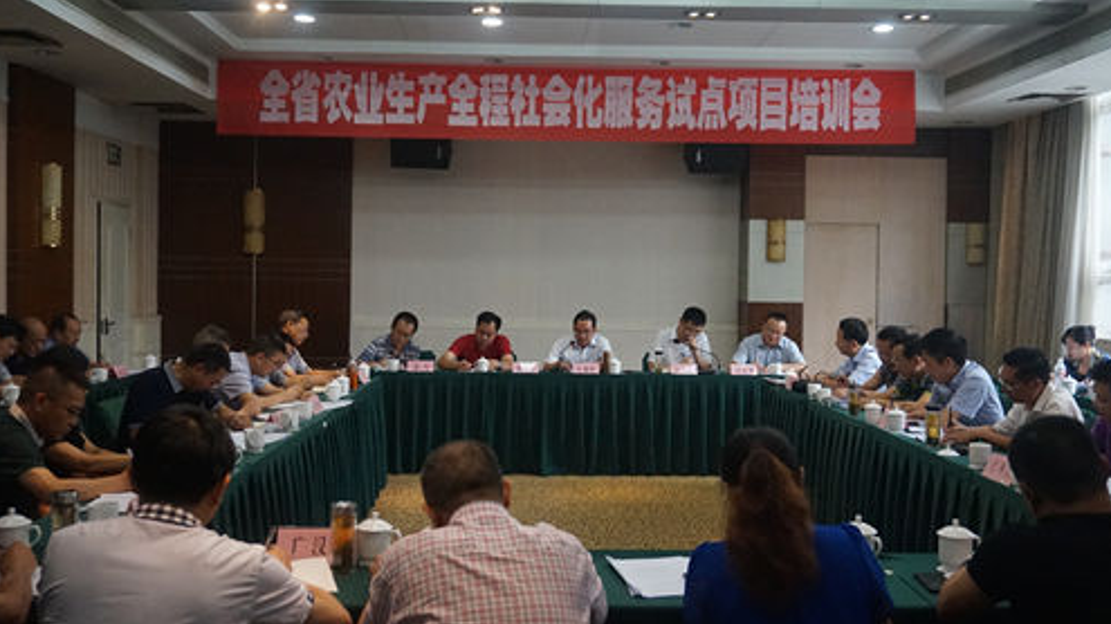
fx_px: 1076
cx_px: 557
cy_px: 300
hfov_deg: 54.6
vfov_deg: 32.3
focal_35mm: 37
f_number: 4
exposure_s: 1/160
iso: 3200
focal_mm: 23
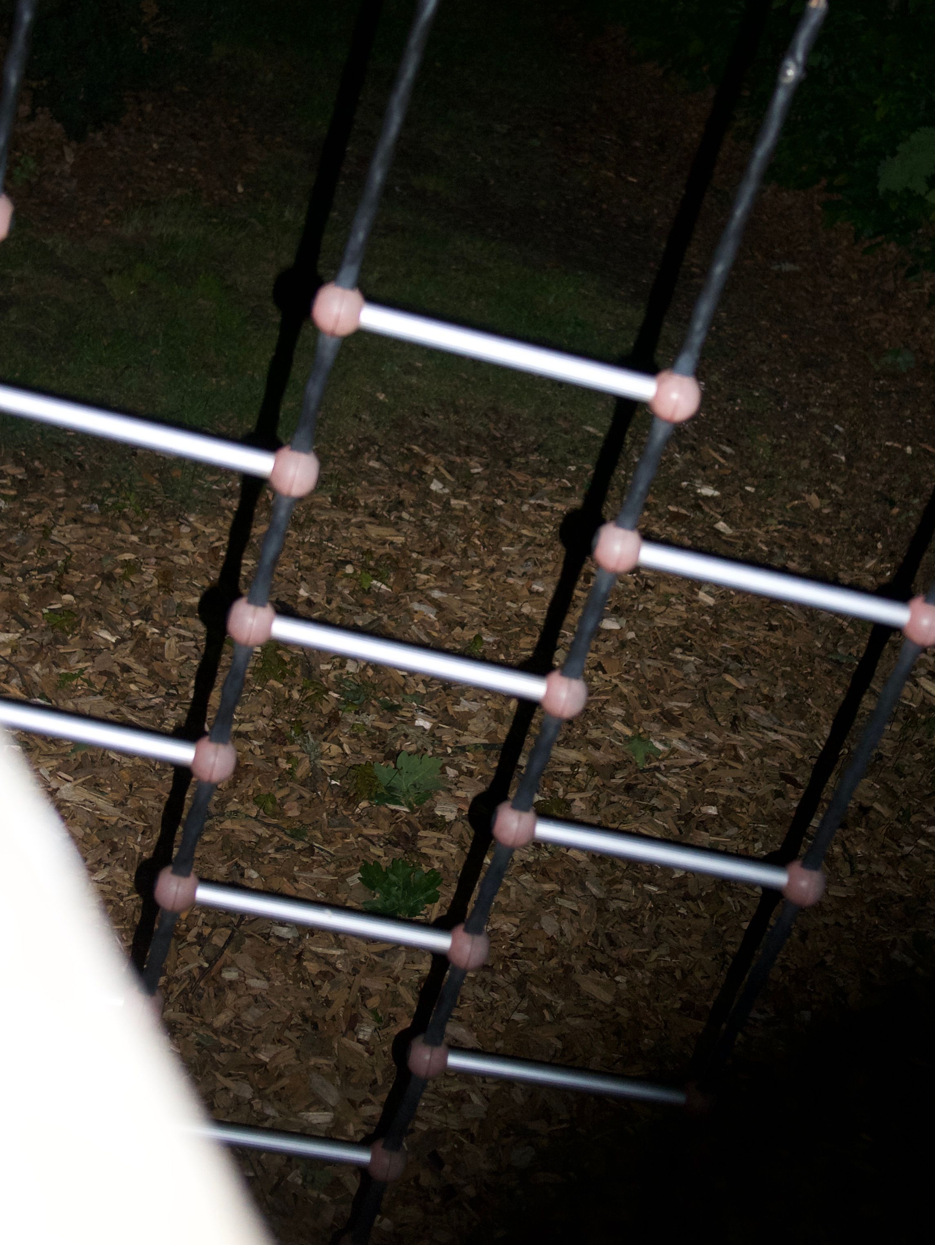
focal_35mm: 60
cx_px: 539
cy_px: 508
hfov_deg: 24.4
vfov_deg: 32.1
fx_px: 2159
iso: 800
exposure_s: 1/60
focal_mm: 20
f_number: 1.7
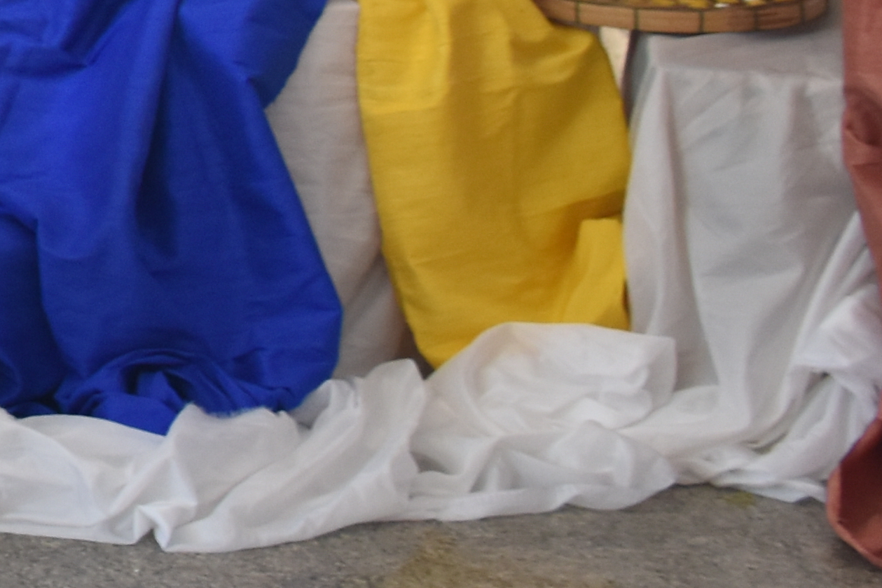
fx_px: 3503
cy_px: -447
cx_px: -1142
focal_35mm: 143
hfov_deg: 12.0
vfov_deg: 9.2
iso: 450
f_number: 4
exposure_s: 1/60
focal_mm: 20
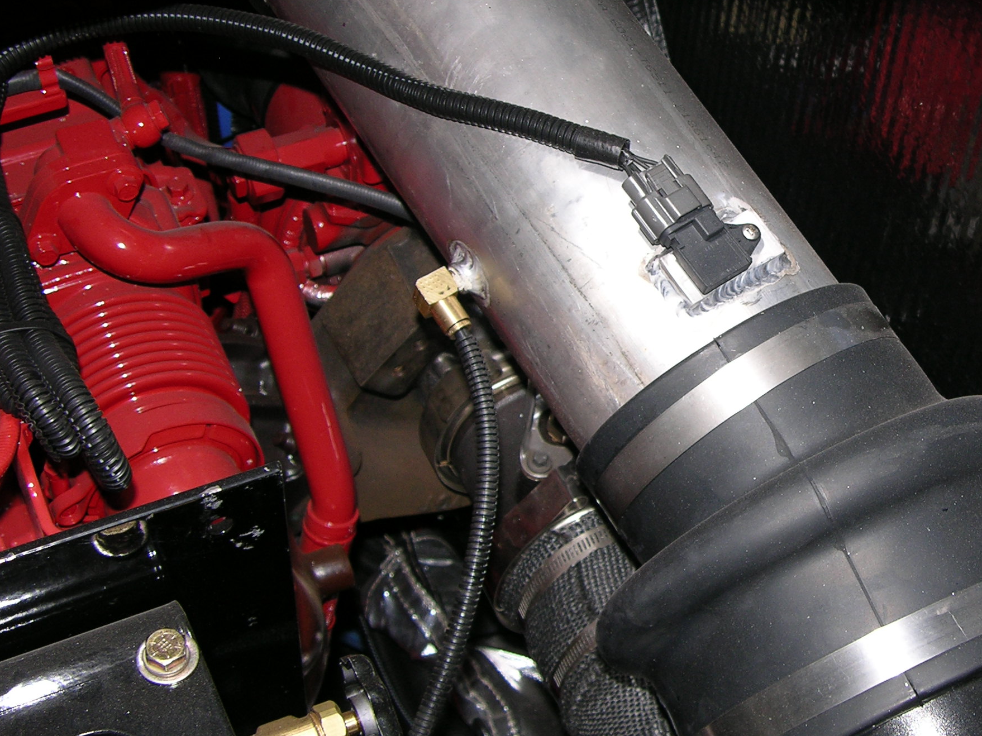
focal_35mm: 65
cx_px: 788
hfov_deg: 29.1
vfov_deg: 22.6
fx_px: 1844
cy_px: 332
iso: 50
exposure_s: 1/60.1
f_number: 2.8
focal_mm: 8.9
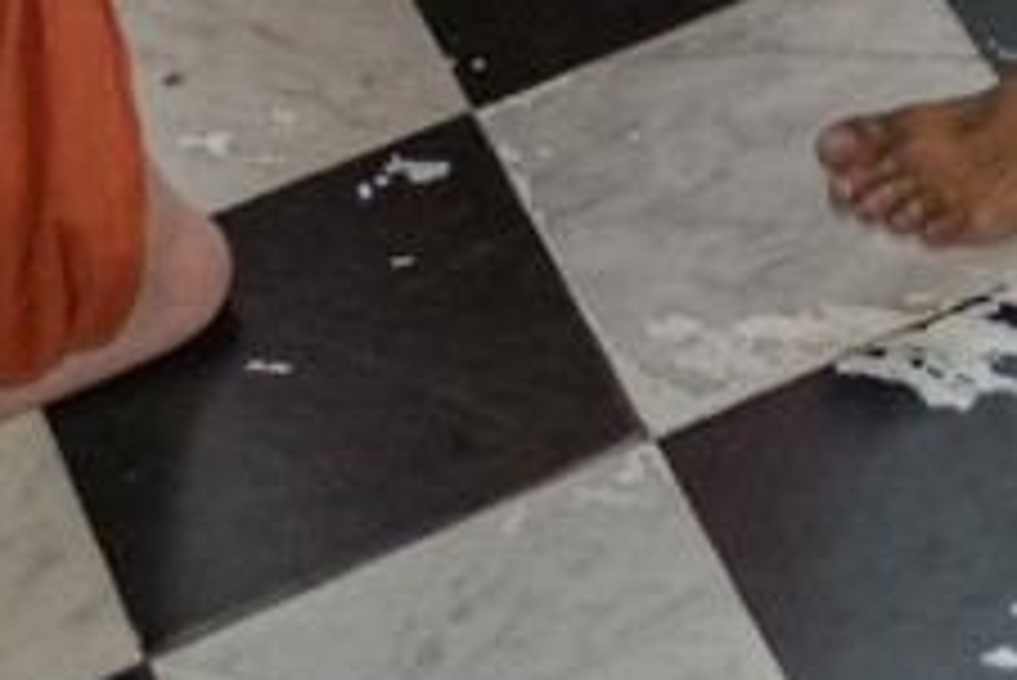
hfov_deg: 11.3
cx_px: 1656
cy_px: -1729
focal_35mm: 172
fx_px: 4862
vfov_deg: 6.8
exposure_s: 1/125
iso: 400
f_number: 4.5
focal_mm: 24
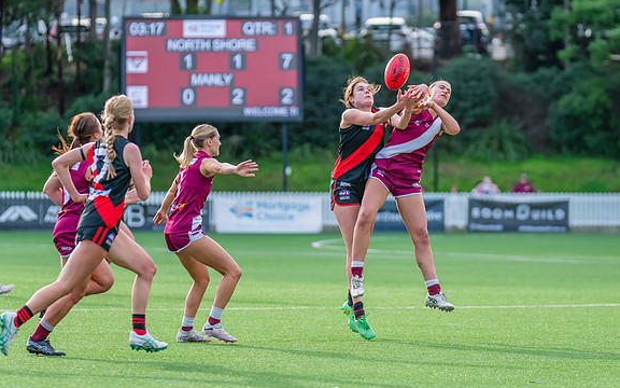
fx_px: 4427
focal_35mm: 262
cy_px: 170
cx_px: 347
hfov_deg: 8.0
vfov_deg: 5.0
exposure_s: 1/1000
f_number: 4
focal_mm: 220
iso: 800
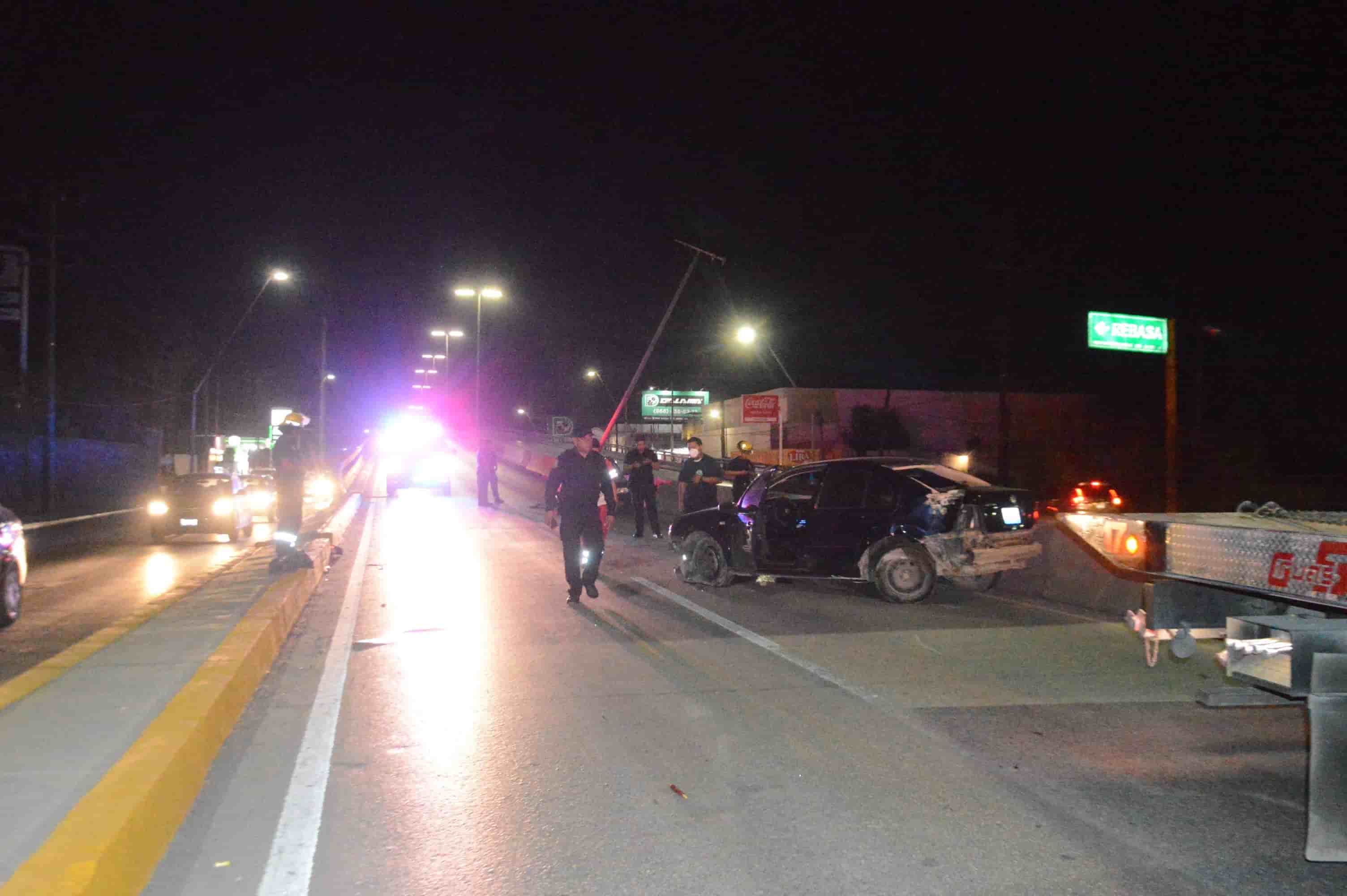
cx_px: 674
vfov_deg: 41.6
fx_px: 1178
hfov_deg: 59.5
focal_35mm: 32
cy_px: 448
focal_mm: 21
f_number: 3.8
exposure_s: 1/100
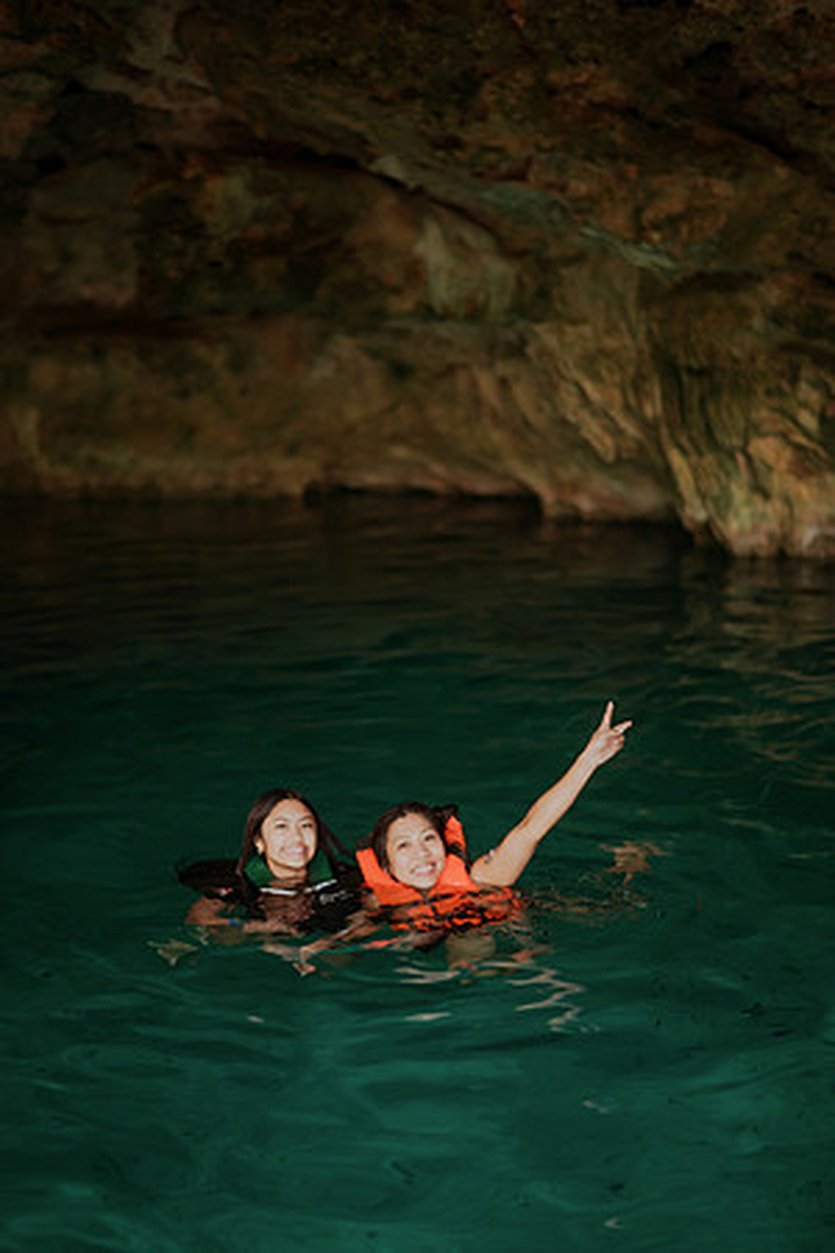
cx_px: 418
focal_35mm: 58
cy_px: 626
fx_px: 2018
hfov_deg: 23.4
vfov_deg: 34.5
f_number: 1.4
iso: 640
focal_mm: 58
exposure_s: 1/125
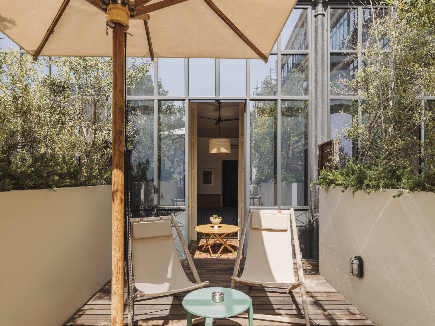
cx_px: 218
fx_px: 276
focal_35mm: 22
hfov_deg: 76.4
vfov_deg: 61.1
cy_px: 163
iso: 640
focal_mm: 27.4
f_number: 11
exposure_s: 1/320
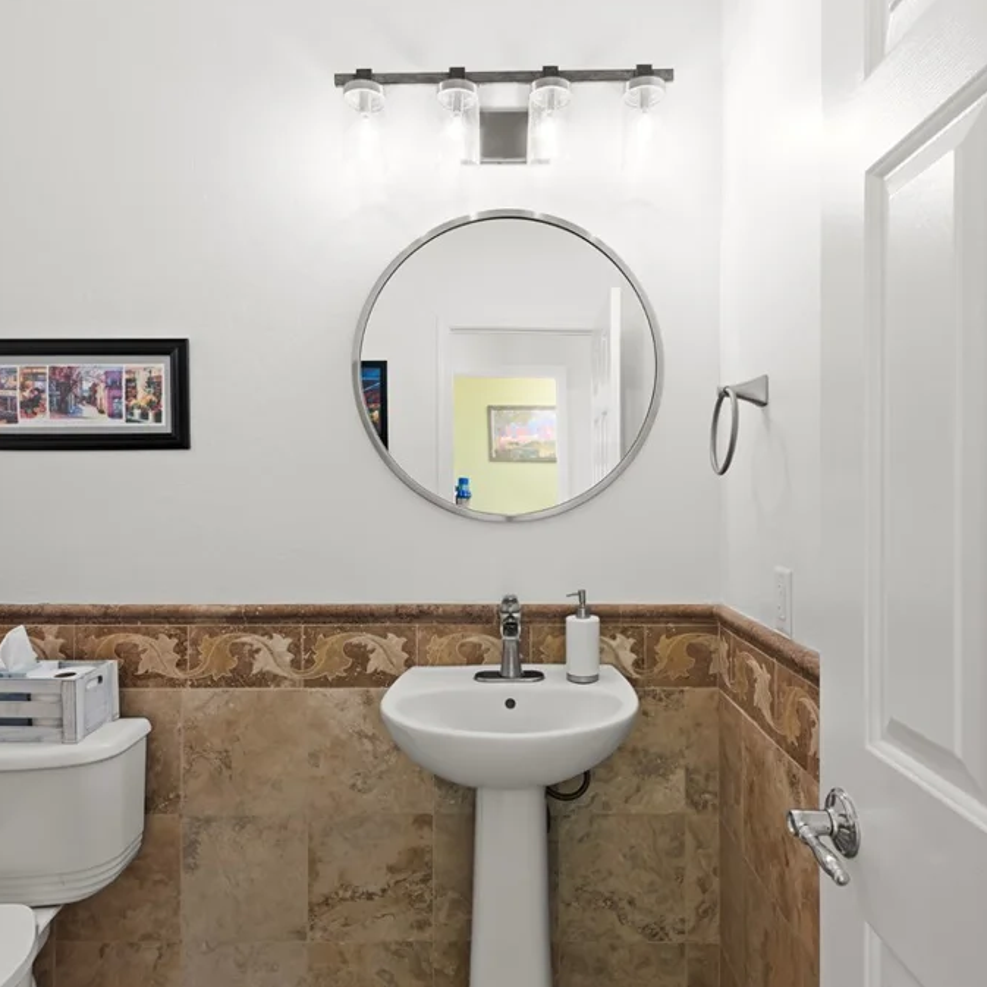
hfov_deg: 69.6
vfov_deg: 69.6
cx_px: 507
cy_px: 495
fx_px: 710
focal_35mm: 22
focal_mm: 17
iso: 400
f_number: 8
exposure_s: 1/2
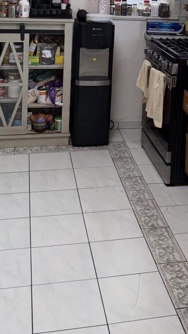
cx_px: 140
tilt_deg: -7.0
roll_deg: -2.7
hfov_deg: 22.0
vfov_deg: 35.5
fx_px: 479
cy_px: 16
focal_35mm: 54
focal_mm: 6.76
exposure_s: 1/172
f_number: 1.78
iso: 125
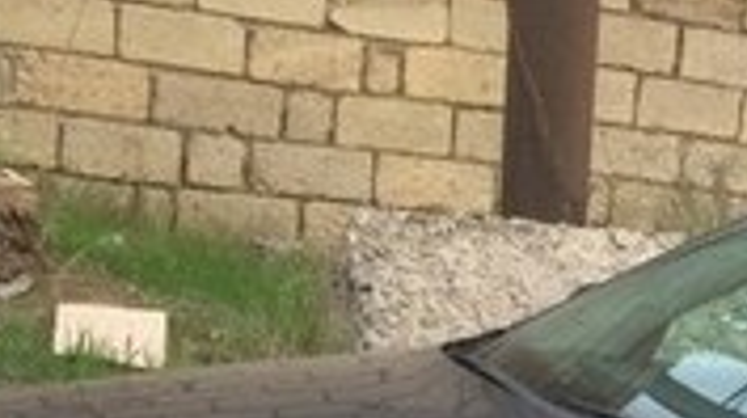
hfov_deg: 17.2
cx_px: 928
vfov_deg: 9.6
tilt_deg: -18.2
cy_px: 804
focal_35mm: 118
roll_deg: -8.8
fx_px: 2334
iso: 100
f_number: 2.2
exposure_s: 1/33
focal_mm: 4.15
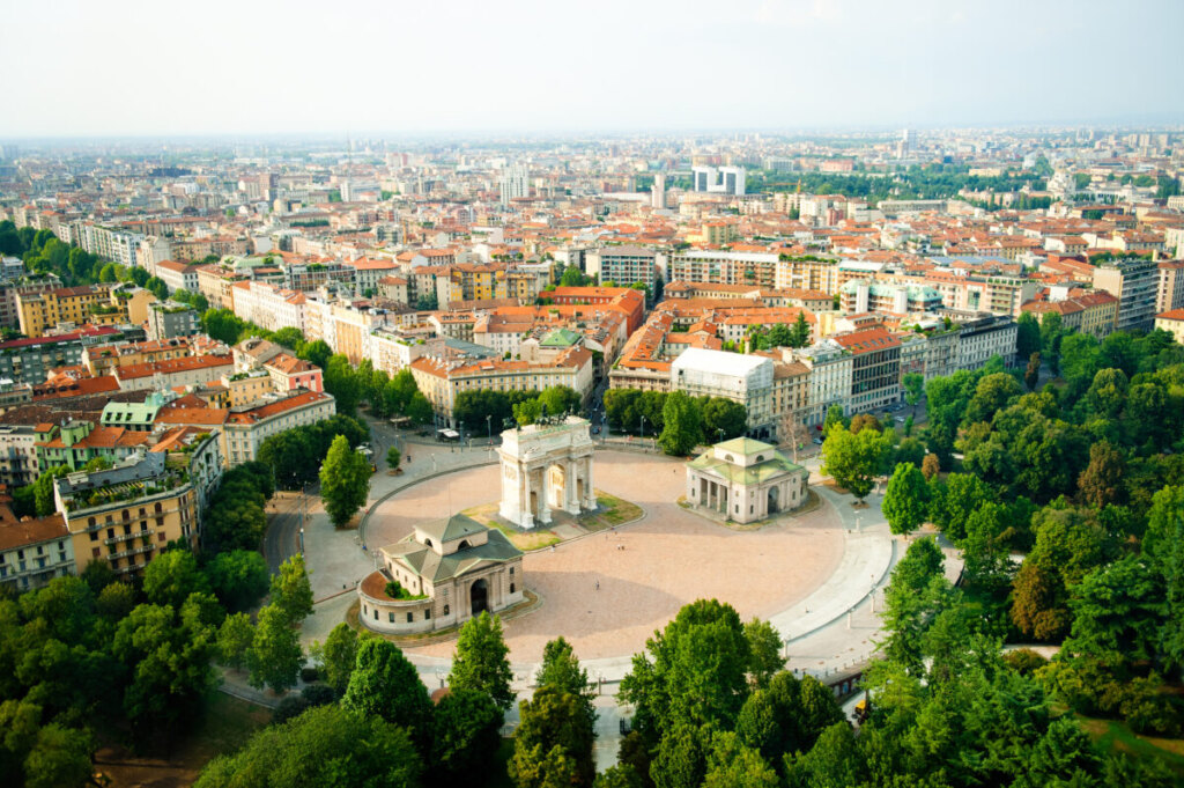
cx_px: 592
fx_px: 1052
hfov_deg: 58.8
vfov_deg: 41.1
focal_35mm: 32
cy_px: 394
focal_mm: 32
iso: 200
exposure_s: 1/400
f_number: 2.8
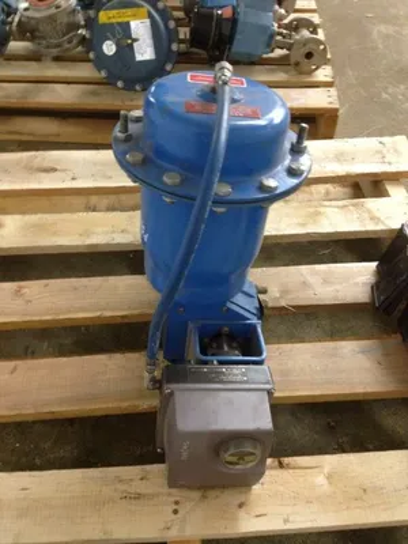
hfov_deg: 40.7
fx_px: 550
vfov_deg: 52.6
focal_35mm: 35
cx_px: 204
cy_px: 272
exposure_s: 1/20
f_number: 2.4
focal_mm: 4.28
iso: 320
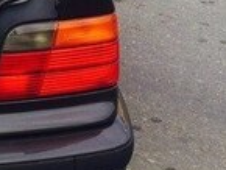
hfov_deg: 13.4
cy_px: -73
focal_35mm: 132
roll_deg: +0.5
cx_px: -187
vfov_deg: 10.9
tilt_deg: -14.6
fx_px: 863
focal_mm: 4.15
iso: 32
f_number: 2.2
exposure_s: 1/192
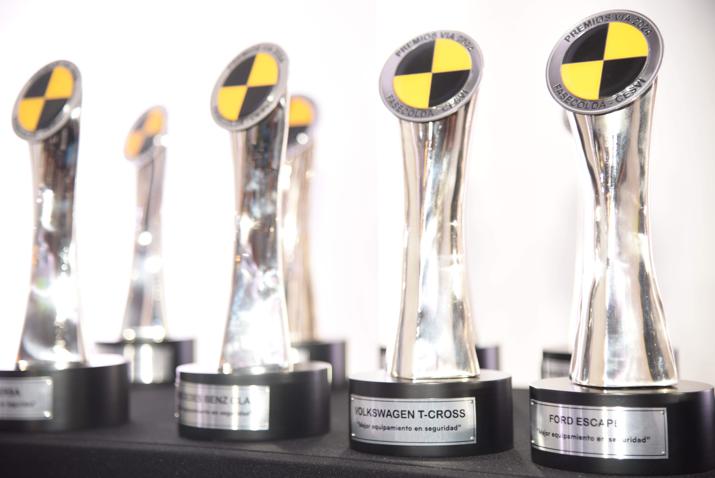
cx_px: 358
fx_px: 1629
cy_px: 239
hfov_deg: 24.8
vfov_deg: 16.7
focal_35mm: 82
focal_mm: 82
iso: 640
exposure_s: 1/60
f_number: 4
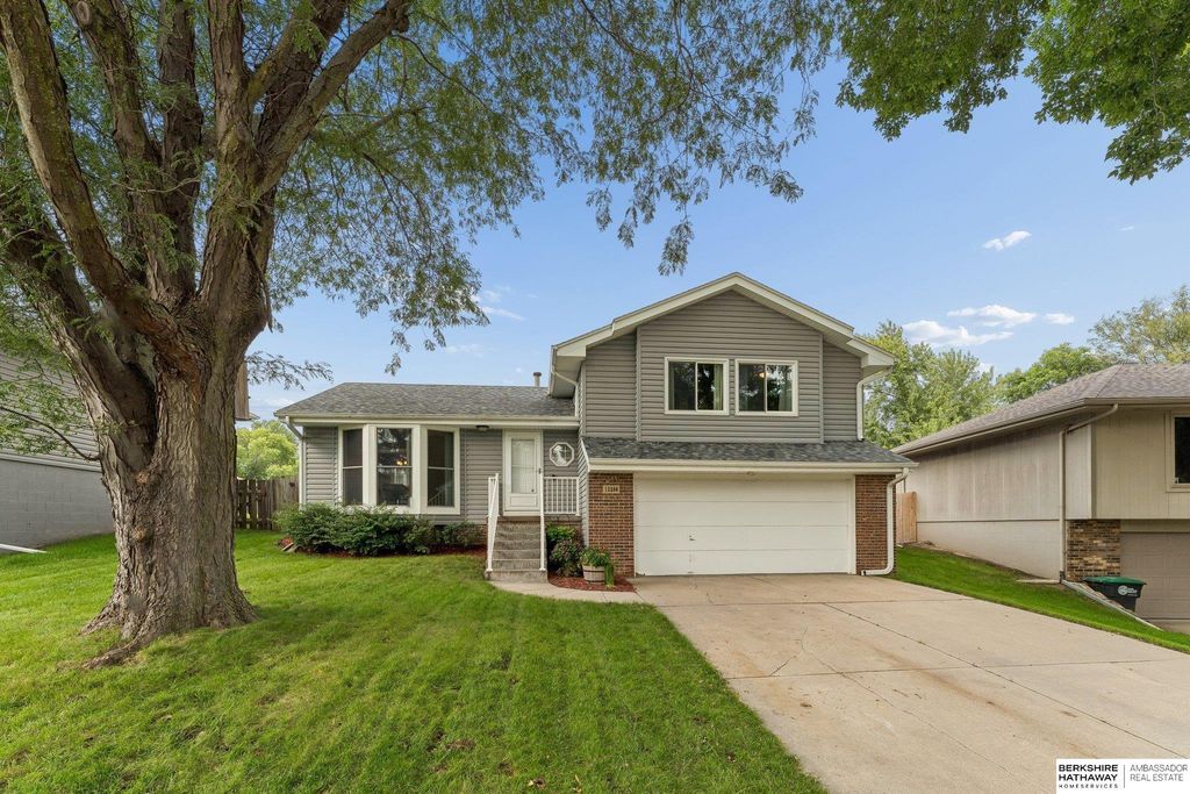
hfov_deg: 104.2
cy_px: 397
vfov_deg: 81.2
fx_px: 463
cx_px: 595
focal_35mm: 14
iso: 200
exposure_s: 1/250
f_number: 8
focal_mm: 14
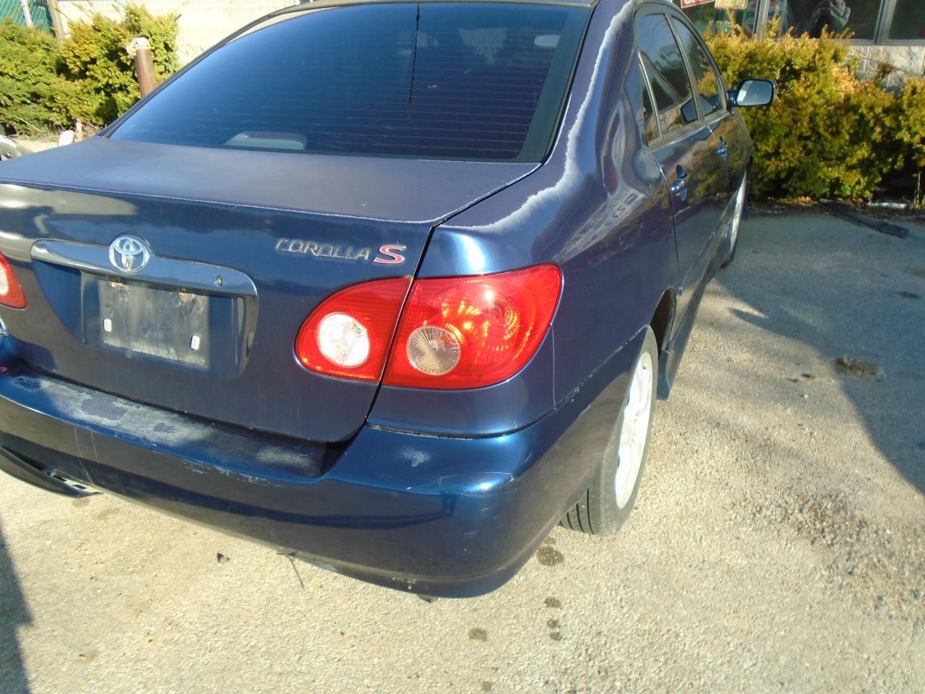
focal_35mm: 26
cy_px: 347
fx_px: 695
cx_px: 462
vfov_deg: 53.1
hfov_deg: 67.3
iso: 100
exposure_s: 1/320
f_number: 3.2
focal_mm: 4.6
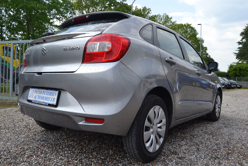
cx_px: 124
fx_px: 186
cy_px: 83
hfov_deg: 67.4
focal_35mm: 27
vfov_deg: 47.9
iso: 100
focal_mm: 18
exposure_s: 1/200
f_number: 7.1
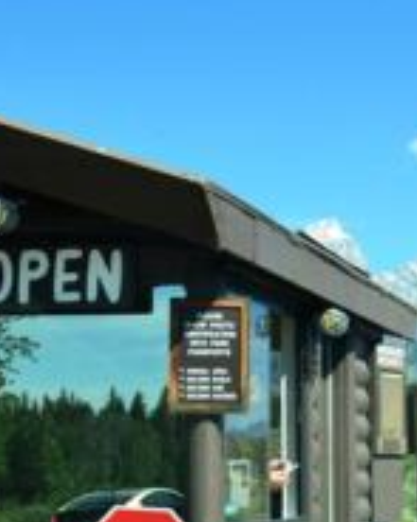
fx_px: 1359
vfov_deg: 21.6
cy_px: 384
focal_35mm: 88
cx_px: 505
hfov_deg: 16.7
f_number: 11
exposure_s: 1/125
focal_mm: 18
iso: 180
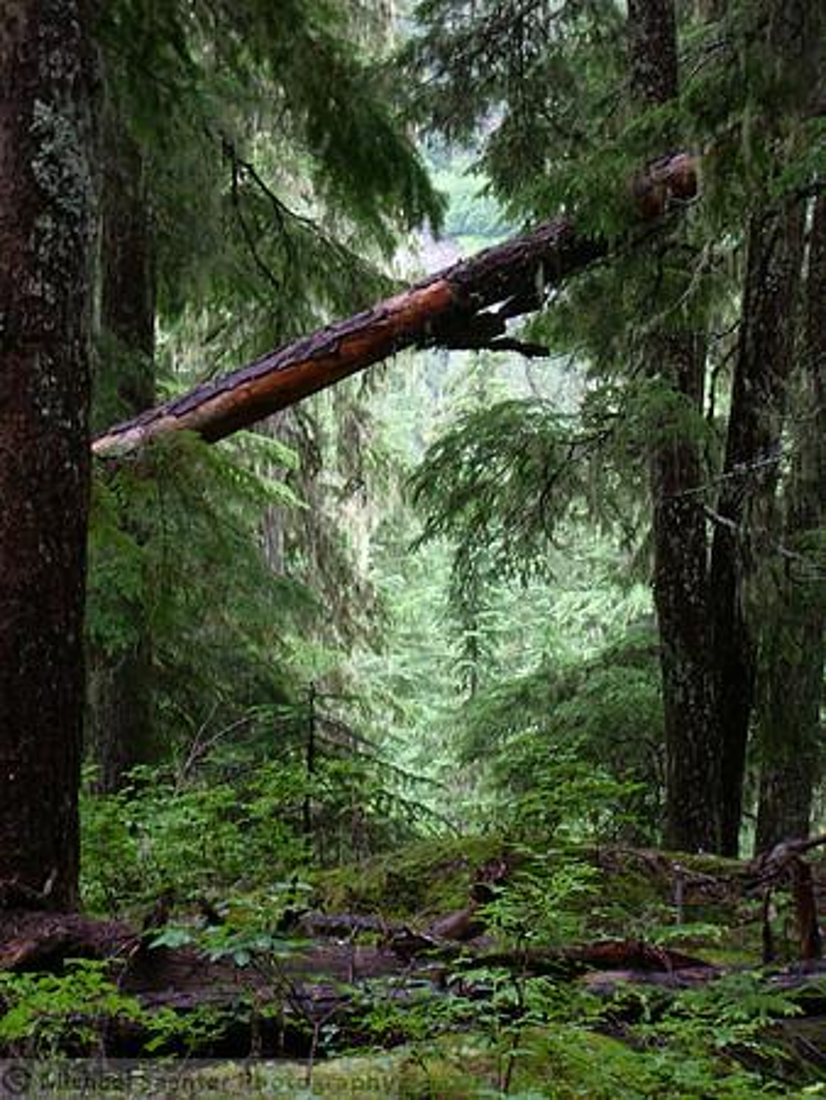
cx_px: 413
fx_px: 3401
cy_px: 550
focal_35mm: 107
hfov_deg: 13.8
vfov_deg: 18.4
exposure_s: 1/40
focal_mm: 17.4
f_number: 4.8
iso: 200
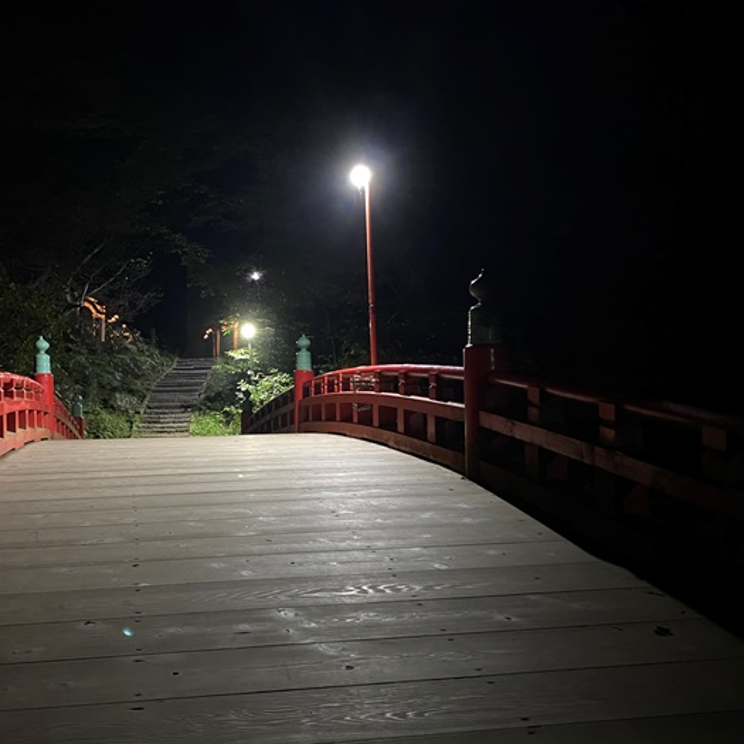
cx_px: 254
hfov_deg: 46.5
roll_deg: +1.0
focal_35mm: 35
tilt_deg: -1.3
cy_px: 387
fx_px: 851
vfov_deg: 47.2
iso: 1000
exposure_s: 1/20
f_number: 1.8
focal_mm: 4.25
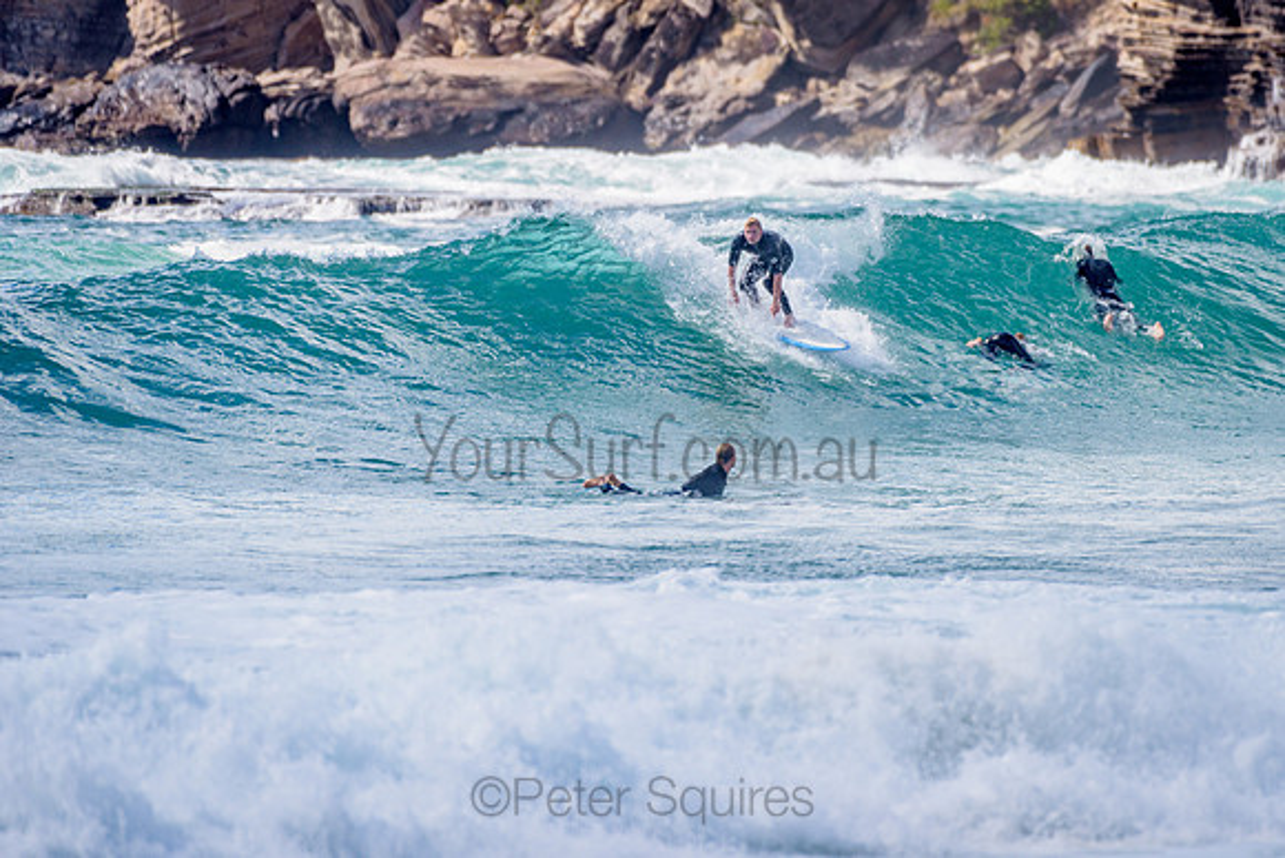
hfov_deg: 3.4
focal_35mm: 613
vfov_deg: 2.2
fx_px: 21889
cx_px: 781
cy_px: 333
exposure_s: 1/2000
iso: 180
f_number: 5.6
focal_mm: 500
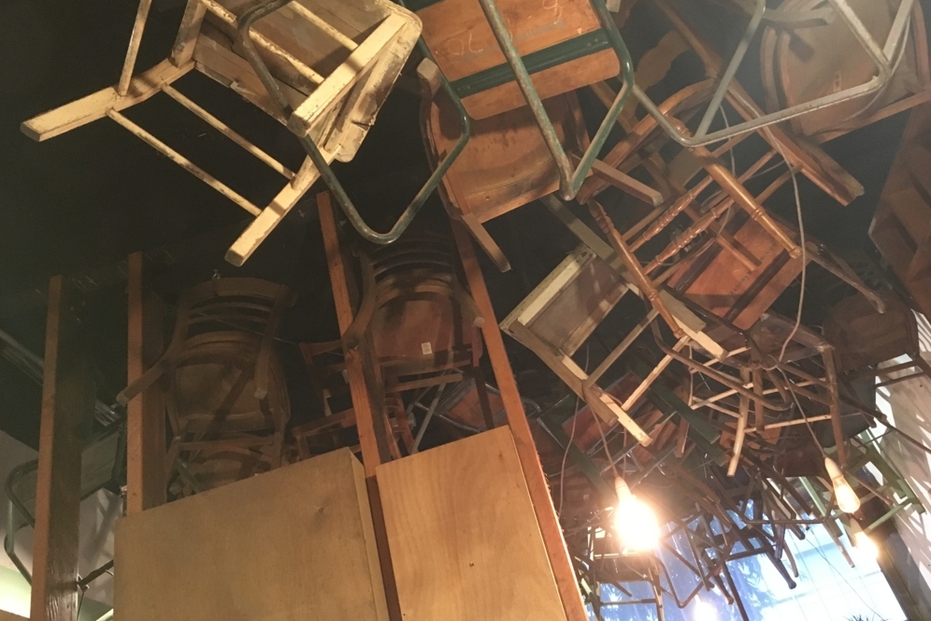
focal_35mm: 31
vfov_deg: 42.3
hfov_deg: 60.3
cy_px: 285
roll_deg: +17.0
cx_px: 472
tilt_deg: +34.4
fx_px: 802
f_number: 2.2
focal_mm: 4.15
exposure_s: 1/17
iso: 250
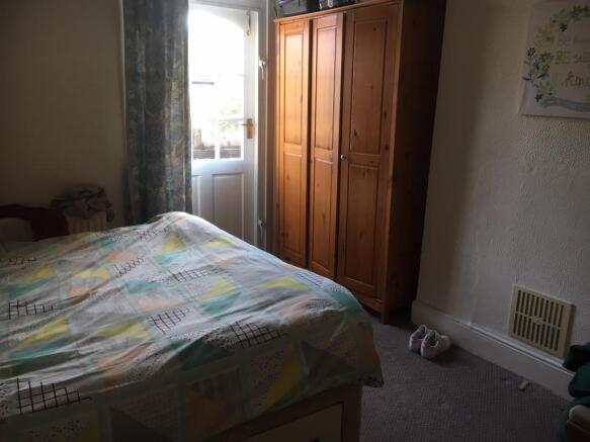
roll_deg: -1.6
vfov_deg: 48.2
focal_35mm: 29
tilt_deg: -13.7
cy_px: 221
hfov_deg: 61.7
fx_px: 494
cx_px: 295
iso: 64
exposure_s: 1/33
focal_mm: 4.15
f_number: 2.2
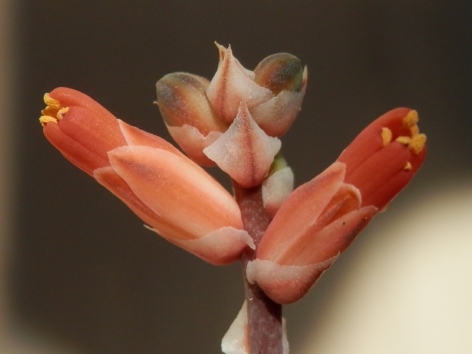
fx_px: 900
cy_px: 177
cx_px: 236
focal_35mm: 66
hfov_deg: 29.4
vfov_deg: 22.3
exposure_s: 1/160
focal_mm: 11.9
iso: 100
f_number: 12.4
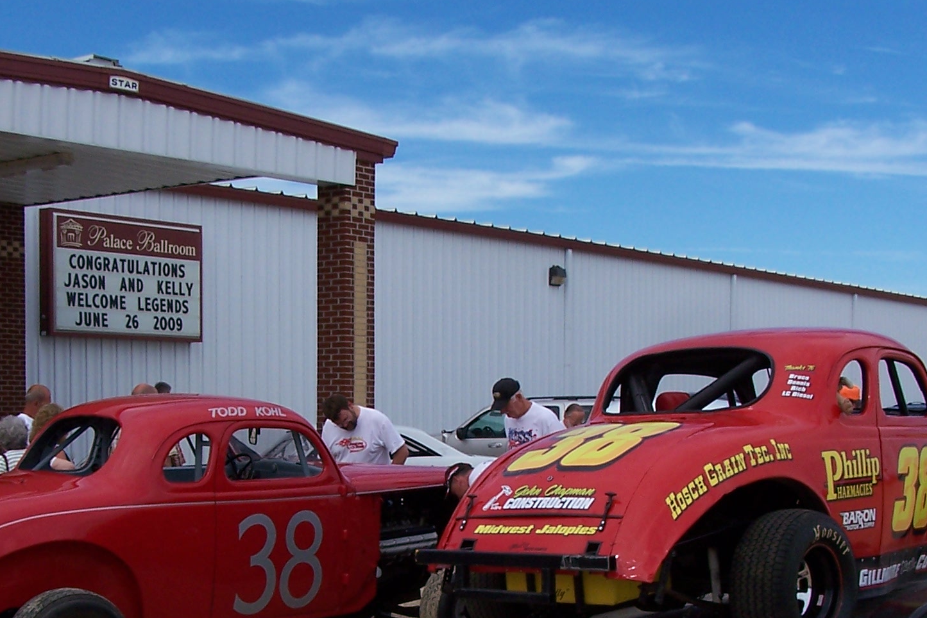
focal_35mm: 63
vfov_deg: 21.3
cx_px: 409
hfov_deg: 31.9
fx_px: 1622
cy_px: 516
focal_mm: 6.3
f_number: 5.6
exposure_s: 1/500
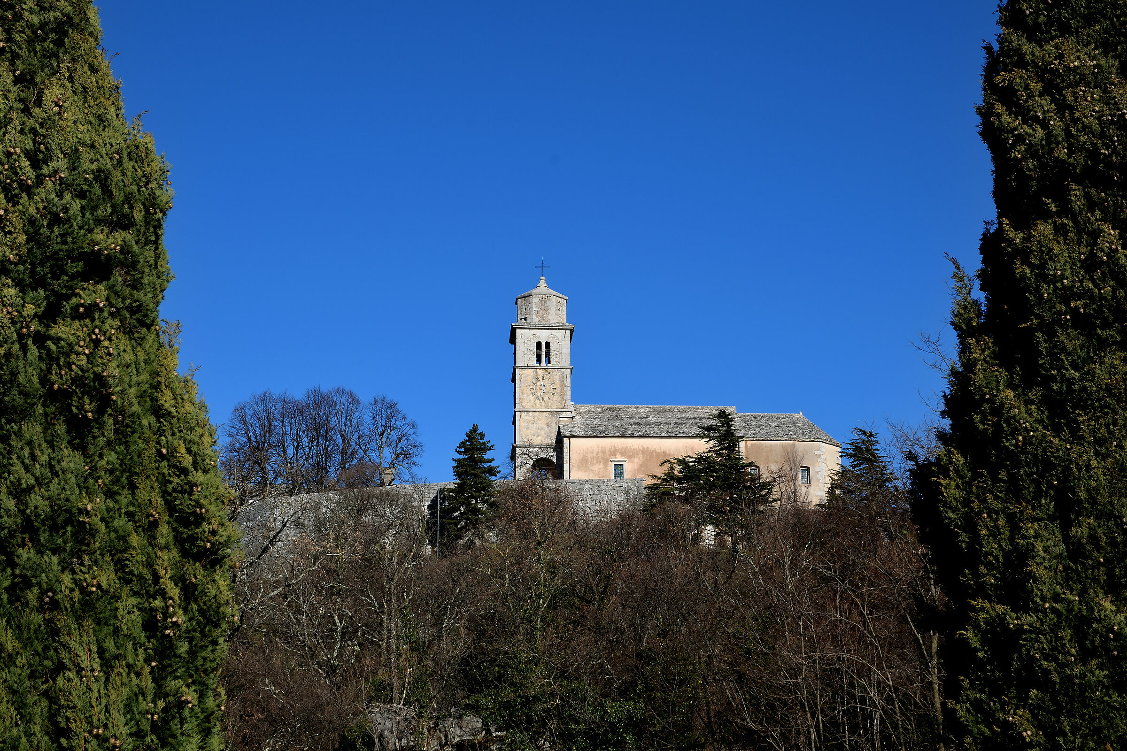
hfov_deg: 27.0
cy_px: 376
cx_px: 564
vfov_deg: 18.2
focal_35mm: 75
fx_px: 2348
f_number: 16
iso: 100
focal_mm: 50
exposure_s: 1/100
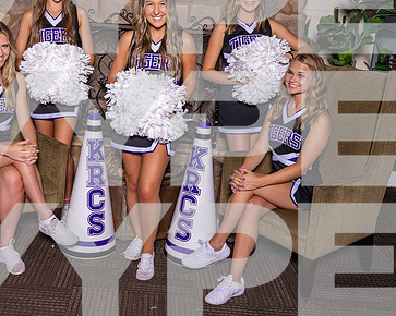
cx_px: 149
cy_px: 129
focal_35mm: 45
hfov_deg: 40.9
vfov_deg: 33.3
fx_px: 527
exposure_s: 1/250
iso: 200
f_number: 9
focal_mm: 30
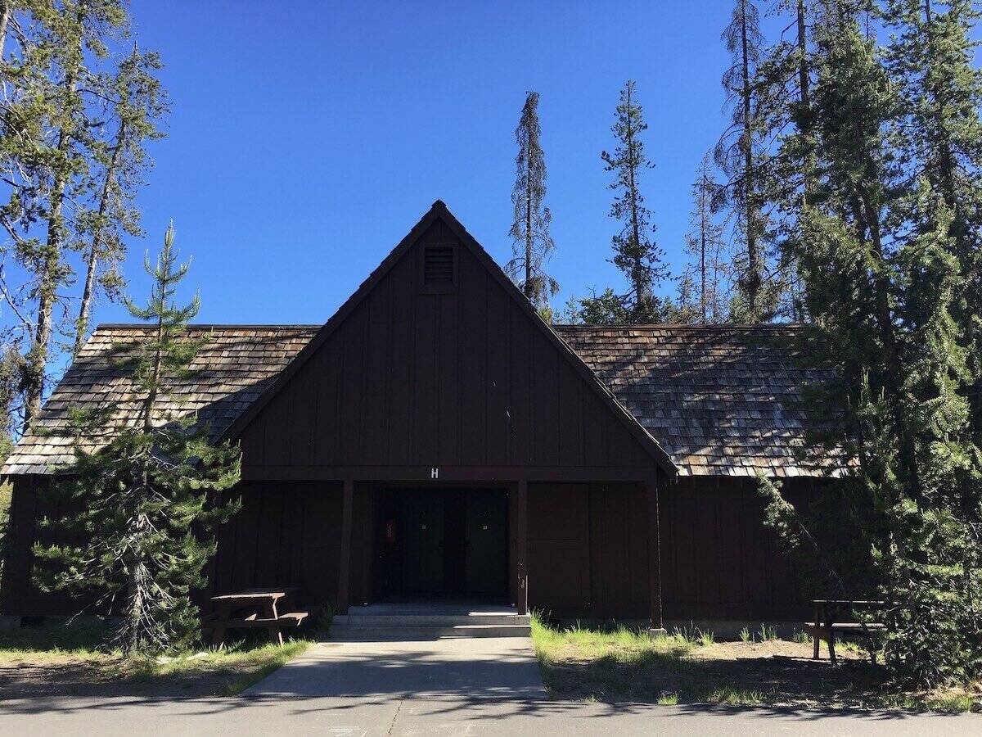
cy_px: 368
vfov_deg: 48.2
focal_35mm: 29
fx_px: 823
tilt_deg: +12.3
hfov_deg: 61.7
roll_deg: -0.7
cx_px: 491
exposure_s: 1/388
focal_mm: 4.15
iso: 25
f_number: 2.2
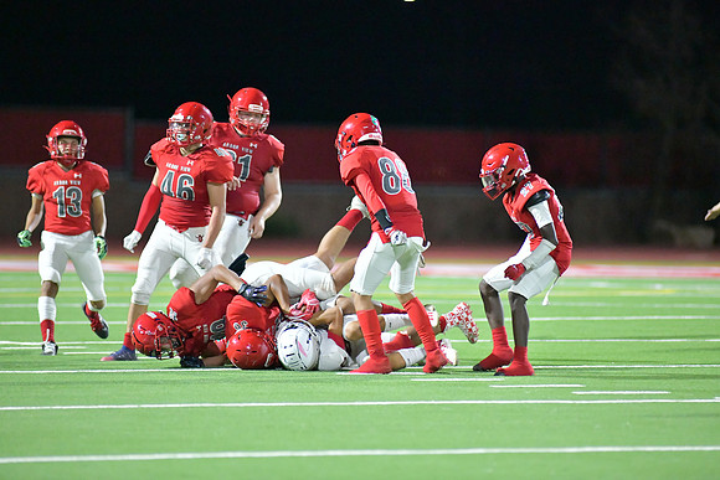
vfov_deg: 4.6
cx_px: 360
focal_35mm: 300
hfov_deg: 6.9
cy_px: 240
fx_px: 6001
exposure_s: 1/1250
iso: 14400
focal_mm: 300
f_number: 3.2
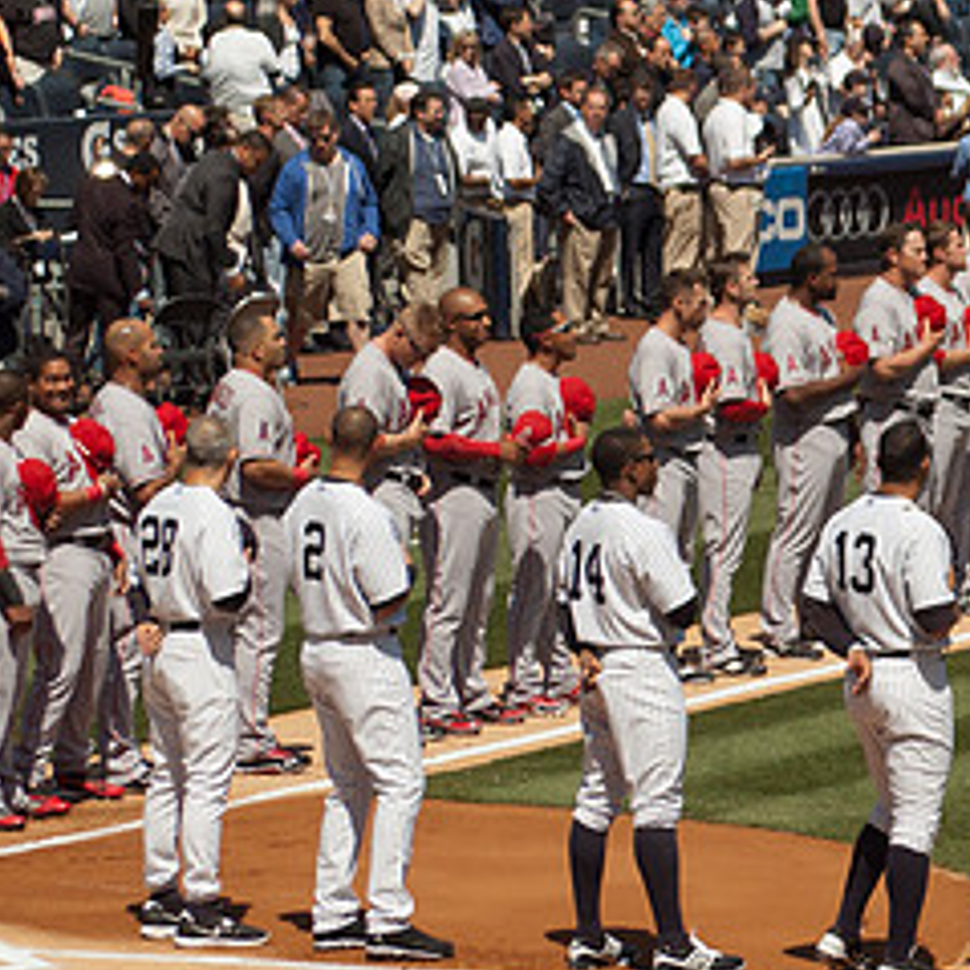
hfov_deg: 6.0
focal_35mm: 293
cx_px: 956
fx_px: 9289
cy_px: 609
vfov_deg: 6.0
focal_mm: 90
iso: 320
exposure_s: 1/1000
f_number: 8
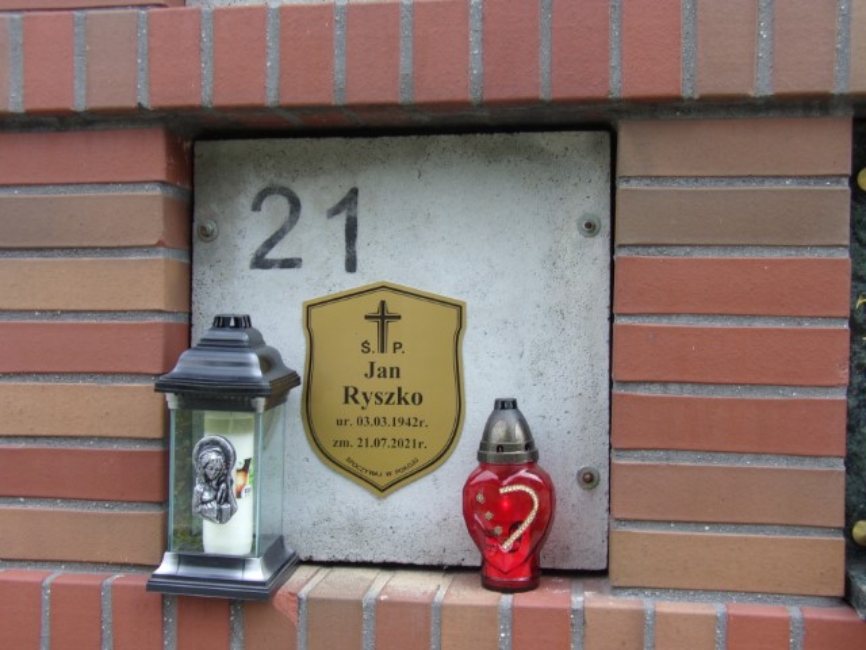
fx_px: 1051
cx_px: 433
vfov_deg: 34.3
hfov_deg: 44.8
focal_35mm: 42
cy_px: 325
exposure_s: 1/180
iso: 80
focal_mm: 7.6
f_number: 3.7
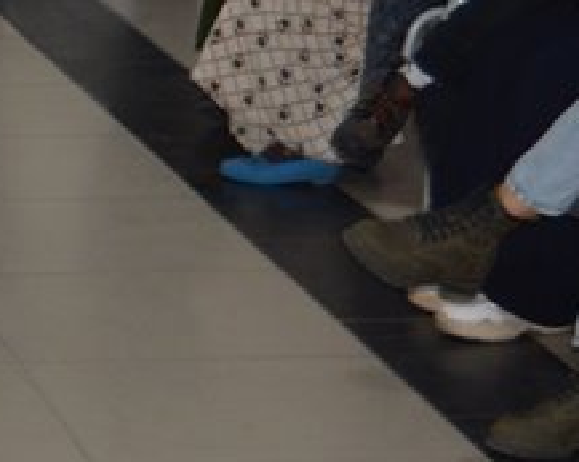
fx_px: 3645
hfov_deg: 8.7
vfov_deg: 7.1
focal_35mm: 213
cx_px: -459
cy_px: -200
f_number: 4
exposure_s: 1/60
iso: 450
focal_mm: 24
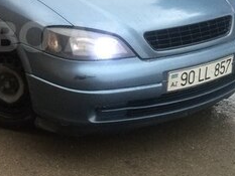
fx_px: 557
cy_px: 37
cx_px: 15
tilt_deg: -18.6
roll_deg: -0.3
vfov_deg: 17.9
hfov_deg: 23.1
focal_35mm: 82
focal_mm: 4.15
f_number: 2.2
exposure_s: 1/33
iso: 80
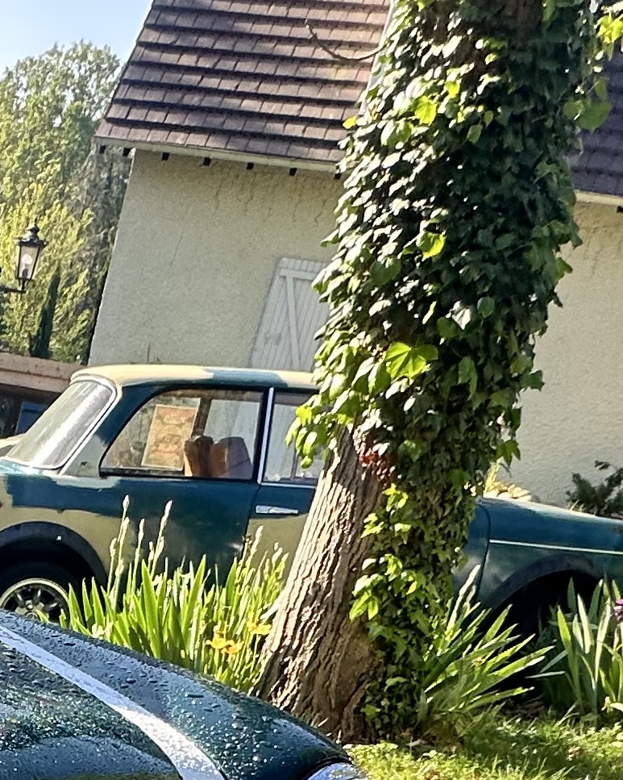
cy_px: 982
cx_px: -228
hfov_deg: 23.1
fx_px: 1314
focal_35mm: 57
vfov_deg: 28.0
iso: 40
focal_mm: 2.22
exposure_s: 1/352
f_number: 2.2
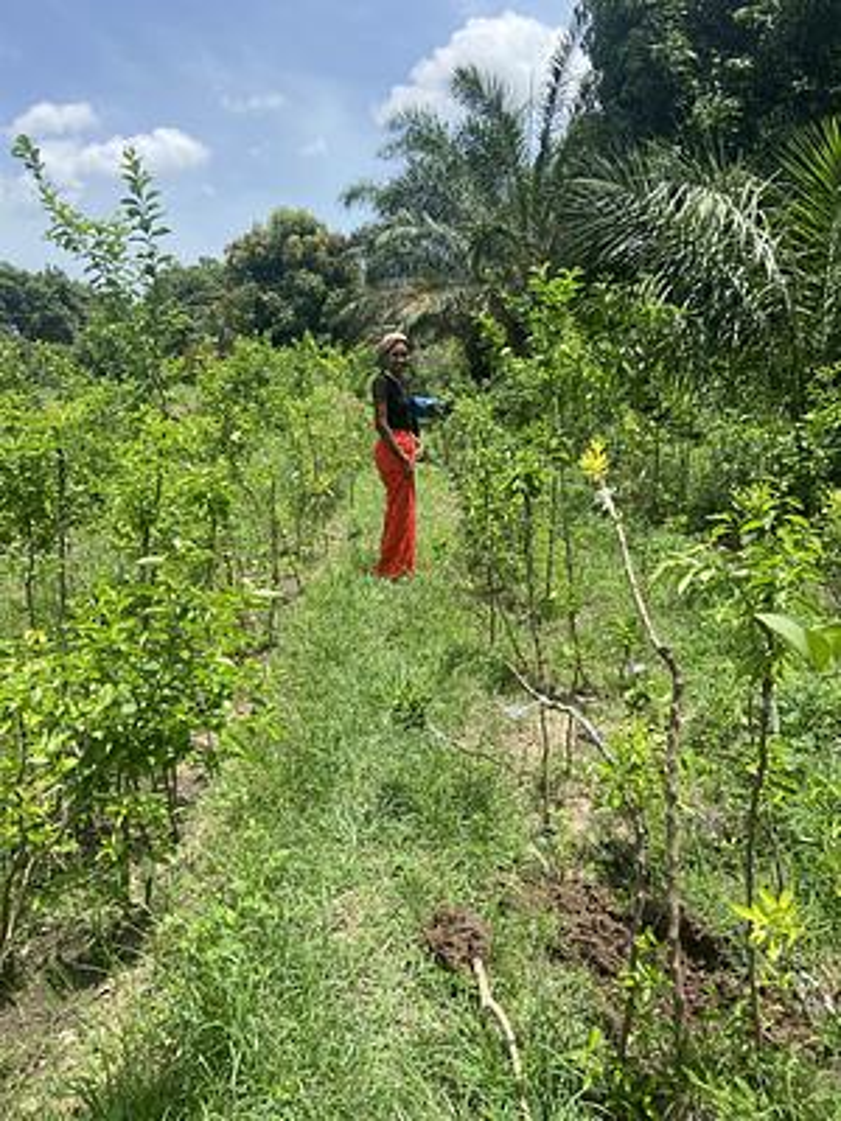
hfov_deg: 53.1
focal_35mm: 26
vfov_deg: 67.3
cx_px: 420
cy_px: 560
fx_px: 842
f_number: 1.8
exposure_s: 1/1522
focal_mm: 4.25
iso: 32
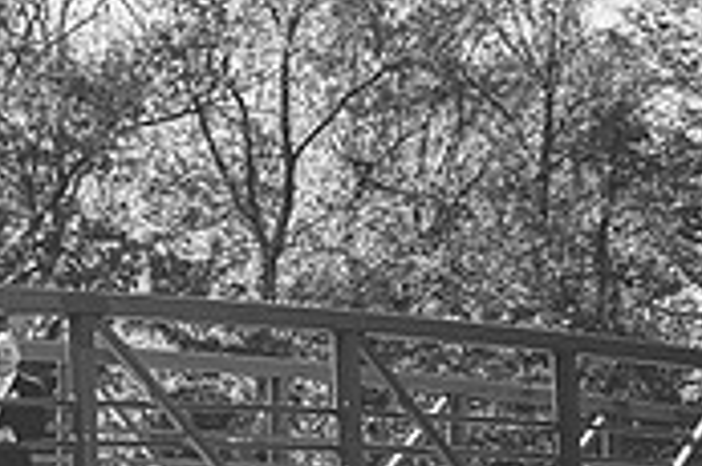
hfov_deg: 18.2
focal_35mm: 98
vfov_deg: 13.9
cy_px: 356
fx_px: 1909
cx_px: -401
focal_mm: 29
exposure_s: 1/160
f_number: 6.3
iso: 100
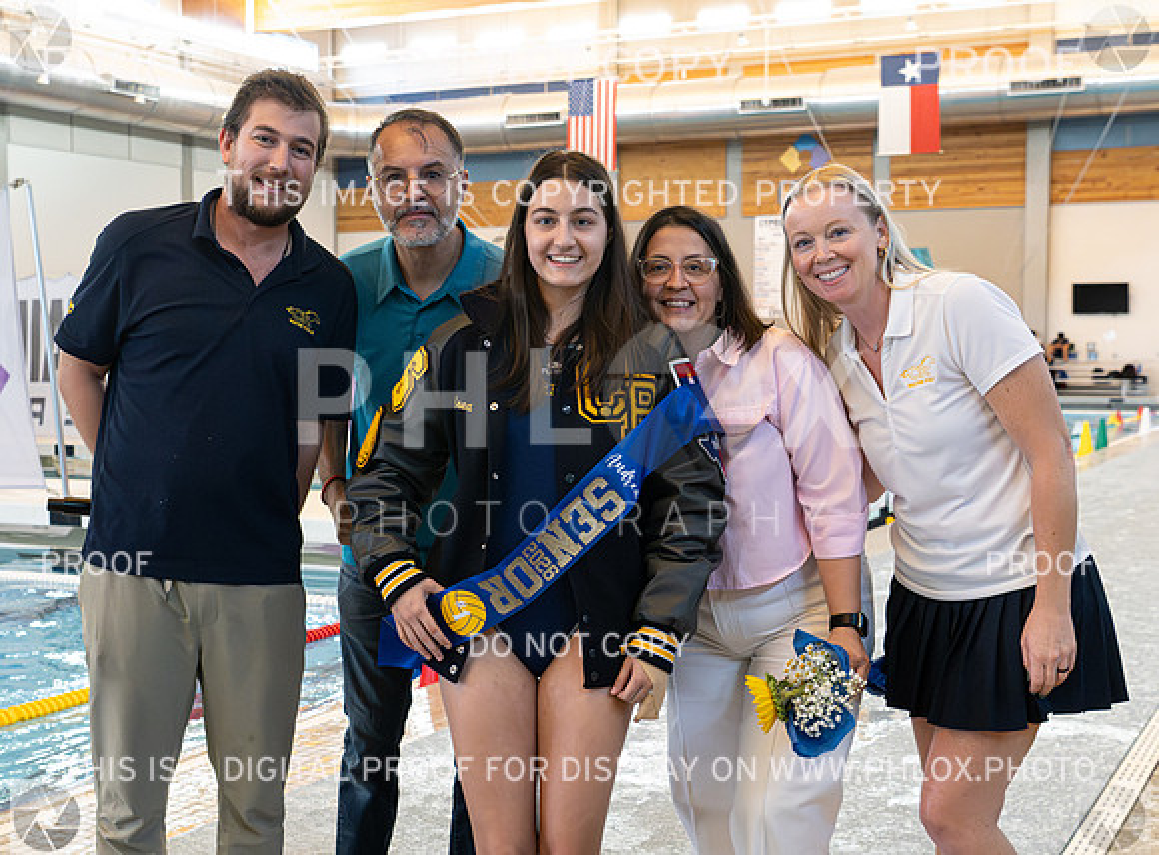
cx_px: 506
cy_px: 515
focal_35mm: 55
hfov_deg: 35.4
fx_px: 1815
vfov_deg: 26.5
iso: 12800
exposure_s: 1/160
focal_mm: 32
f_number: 5
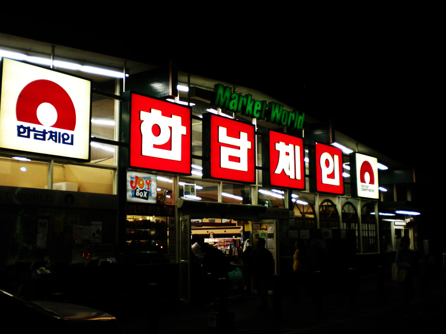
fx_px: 567
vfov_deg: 32.9
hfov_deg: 42.9
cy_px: 167
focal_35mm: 44
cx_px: 223
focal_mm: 7.4
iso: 200
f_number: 3.5
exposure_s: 1/42.1
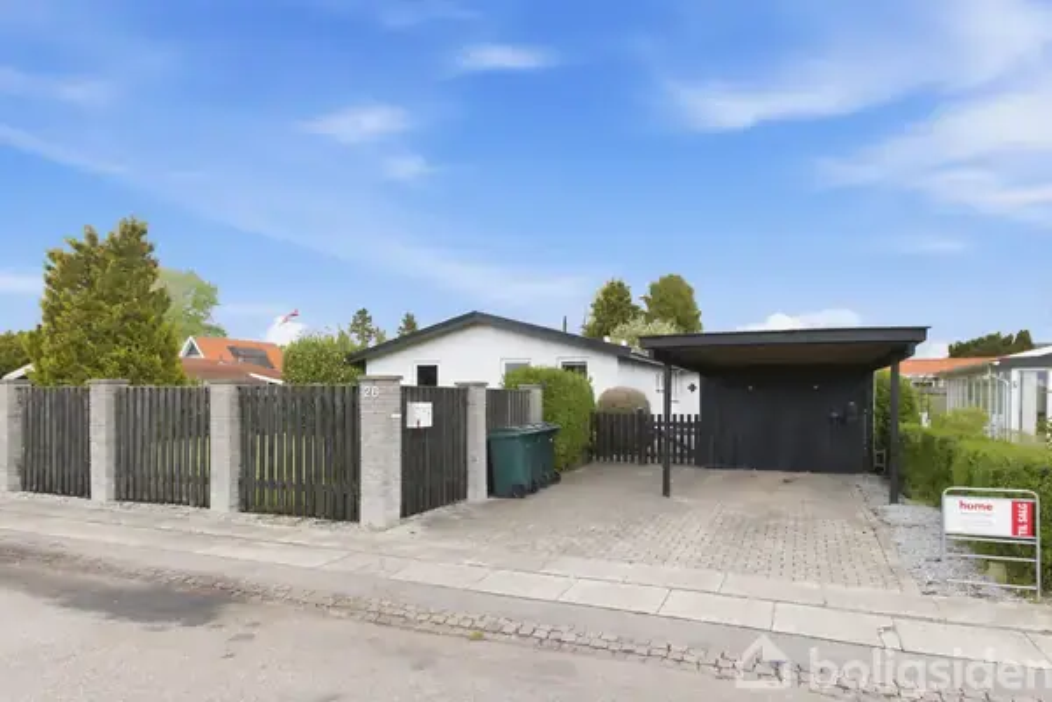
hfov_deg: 84.0
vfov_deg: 61.9
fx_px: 584
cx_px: 526
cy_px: 351
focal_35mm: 20
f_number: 8
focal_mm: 13.2
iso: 200
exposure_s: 1/200
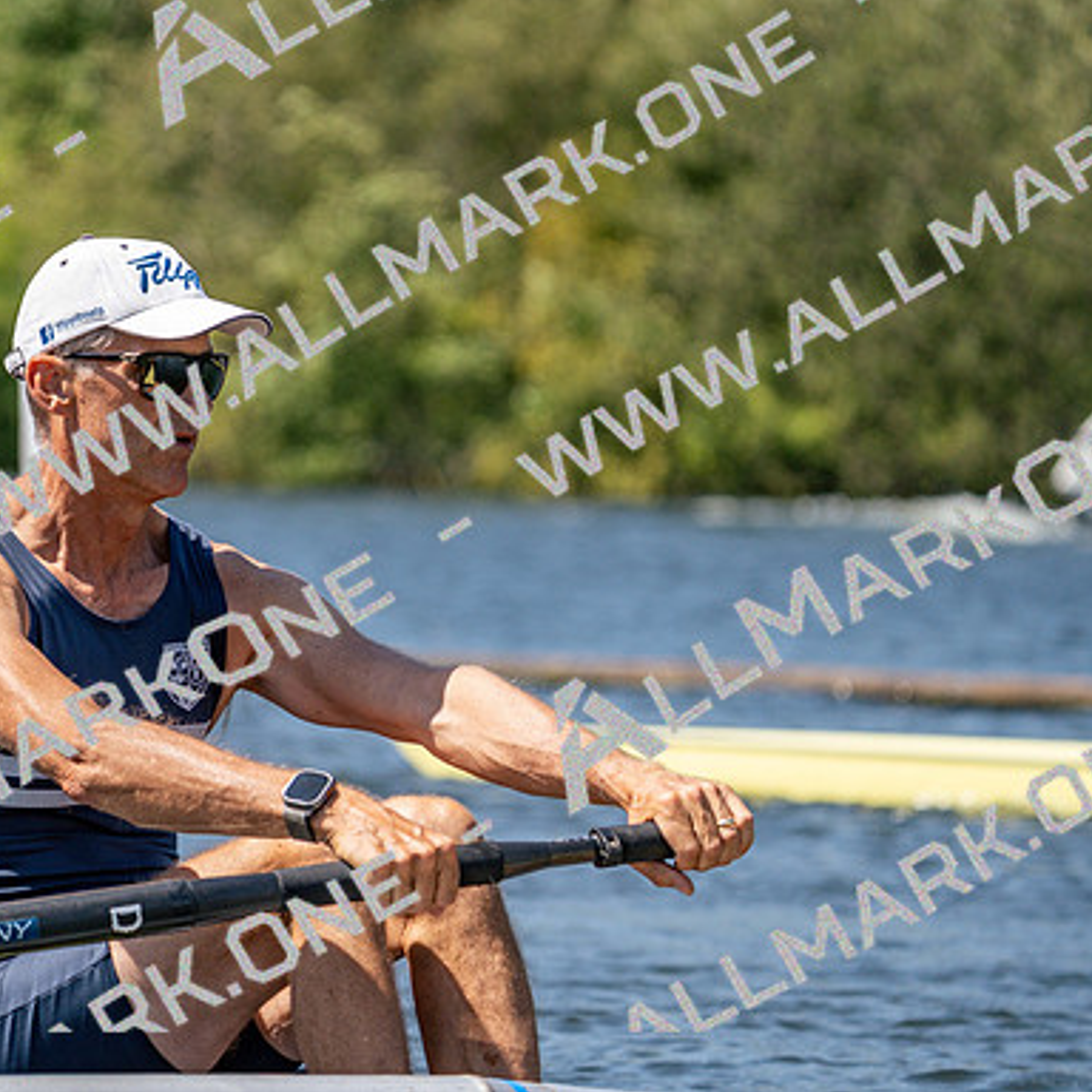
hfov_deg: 5.9
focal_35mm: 298
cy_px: 545
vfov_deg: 5.9
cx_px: 310
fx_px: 10636
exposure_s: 1/2000
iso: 320
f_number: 5.6
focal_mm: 232
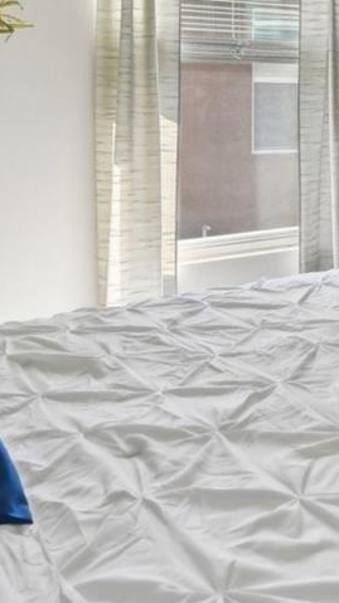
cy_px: 117
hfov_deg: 22.3
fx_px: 784
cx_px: 421
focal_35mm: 49
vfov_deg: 40.3
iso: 400
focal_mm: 14
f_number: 8
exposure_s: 1/30
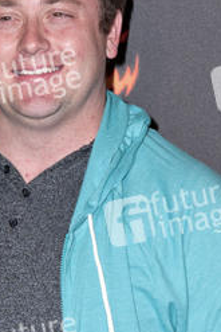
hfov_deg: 14.1
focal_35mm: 97
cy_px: 148
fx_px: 892
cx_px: 52
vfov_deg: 21.0
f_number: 4.5
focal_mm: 60
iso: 400
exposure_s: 1/400
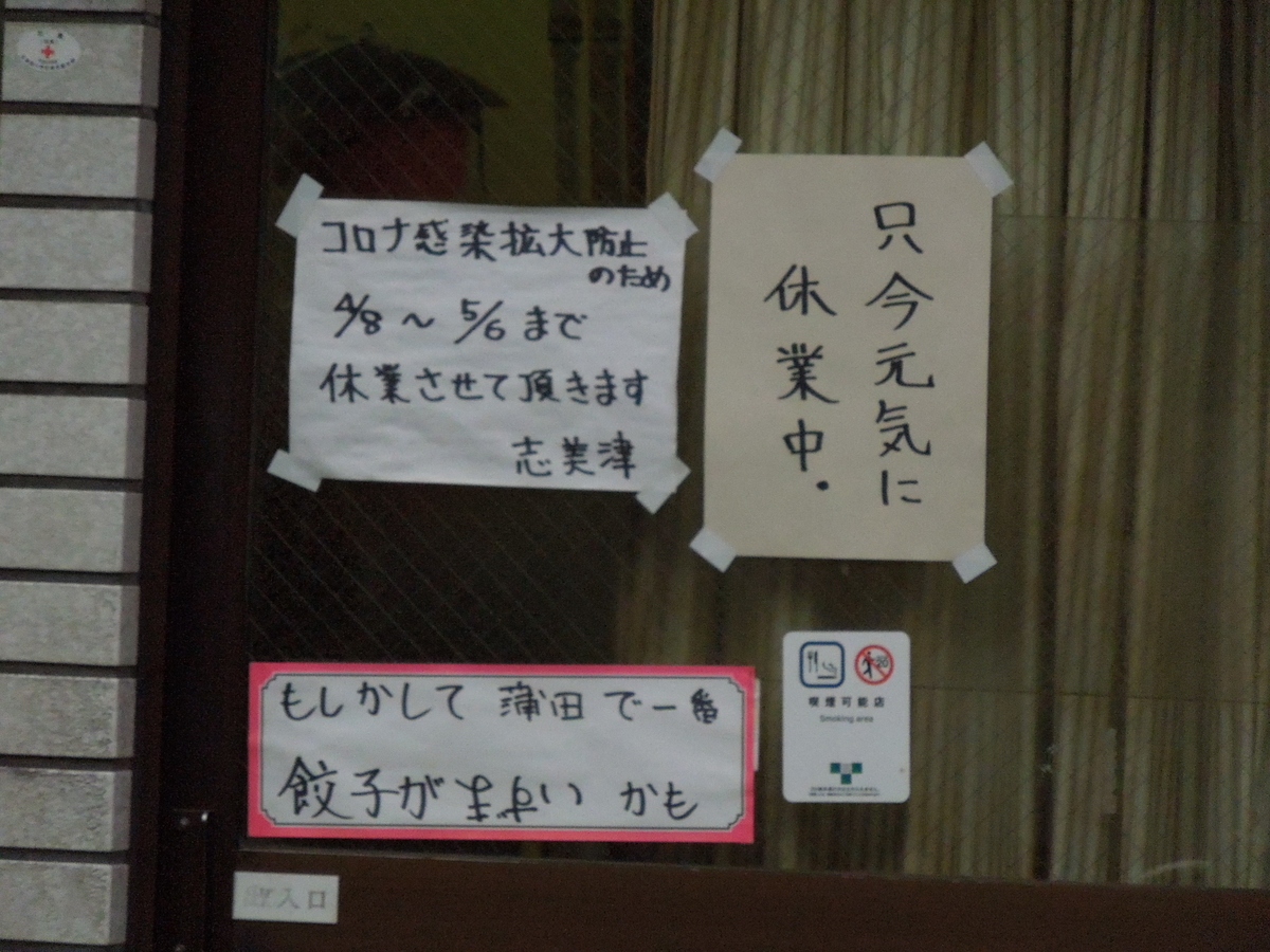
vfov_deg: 6.2
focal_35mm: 241
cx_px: 635
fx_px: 8842
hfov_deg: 8.2
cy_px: 476
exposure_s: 1/200
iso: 1600
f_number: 5.1
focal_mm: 43.4
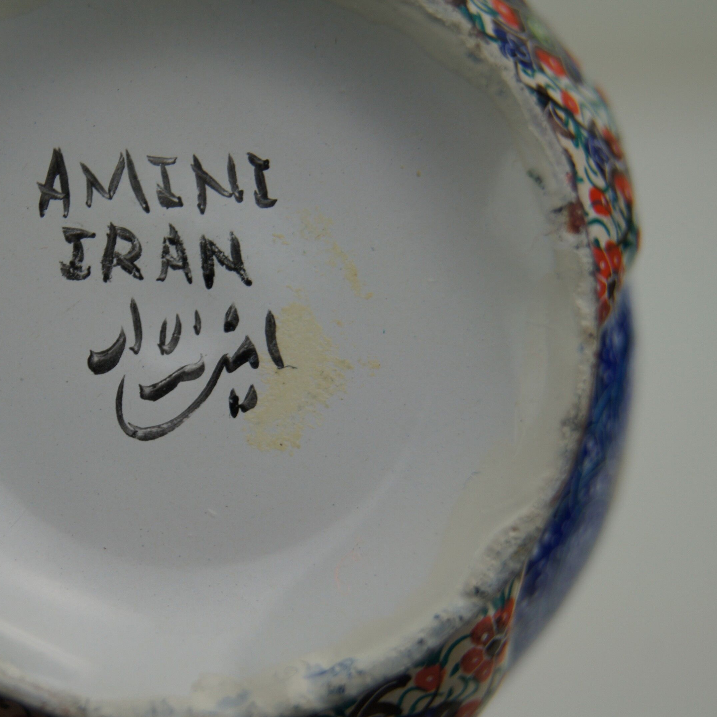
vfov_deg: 16.5
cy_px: 359
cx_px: 223
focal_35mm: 106
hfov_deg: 16.4
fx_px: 2476
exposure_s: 1/160
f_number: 5.6
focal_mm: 55
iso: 160
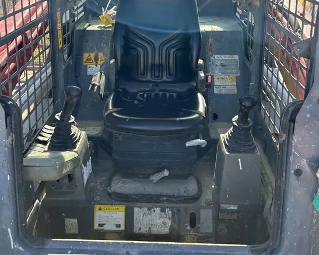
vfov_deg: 41.5
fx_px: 321
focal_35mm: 34
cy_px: 52
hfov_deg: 52.8
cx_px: 159
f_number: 1.5
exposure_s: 1/808
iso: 50
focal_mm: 5.7
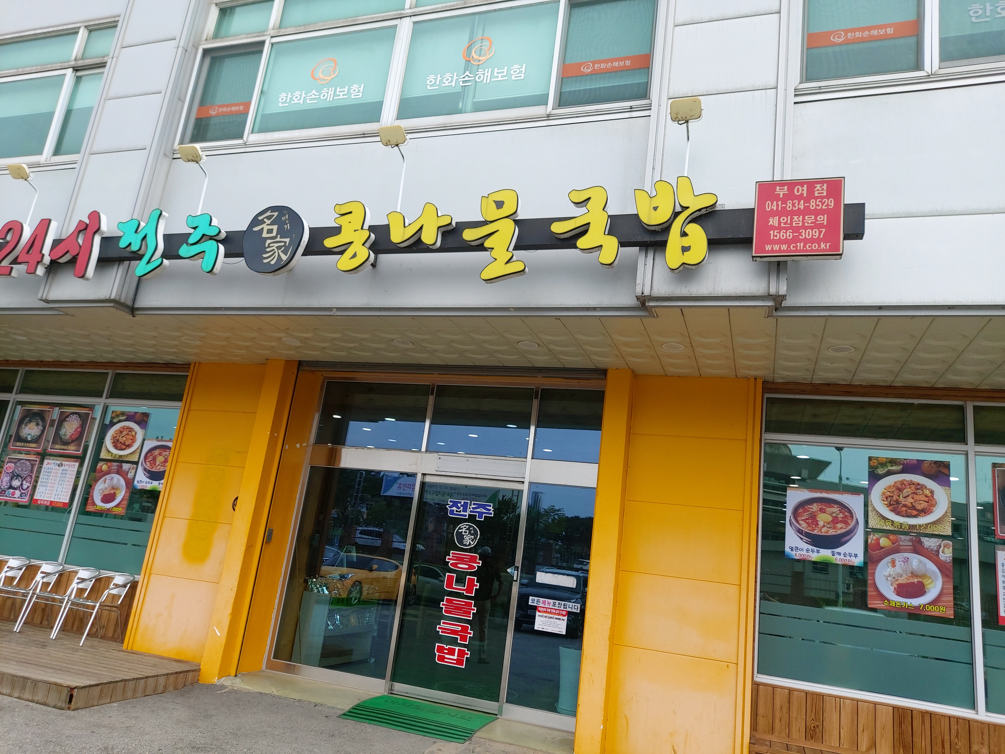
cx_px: 502
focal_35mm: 25
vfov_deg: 54.9
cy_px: 377
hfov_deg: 69.4
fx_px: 726
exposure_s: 1/495
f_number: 2
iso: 50
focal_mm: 4.58
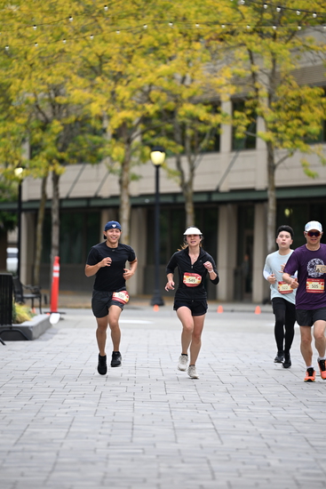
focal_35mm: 200
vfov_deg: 10.3
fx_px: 2715
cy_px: 244
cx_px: 163
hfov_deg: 6.9
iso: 640
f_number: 2.8
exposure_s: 1/2500
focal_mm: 200
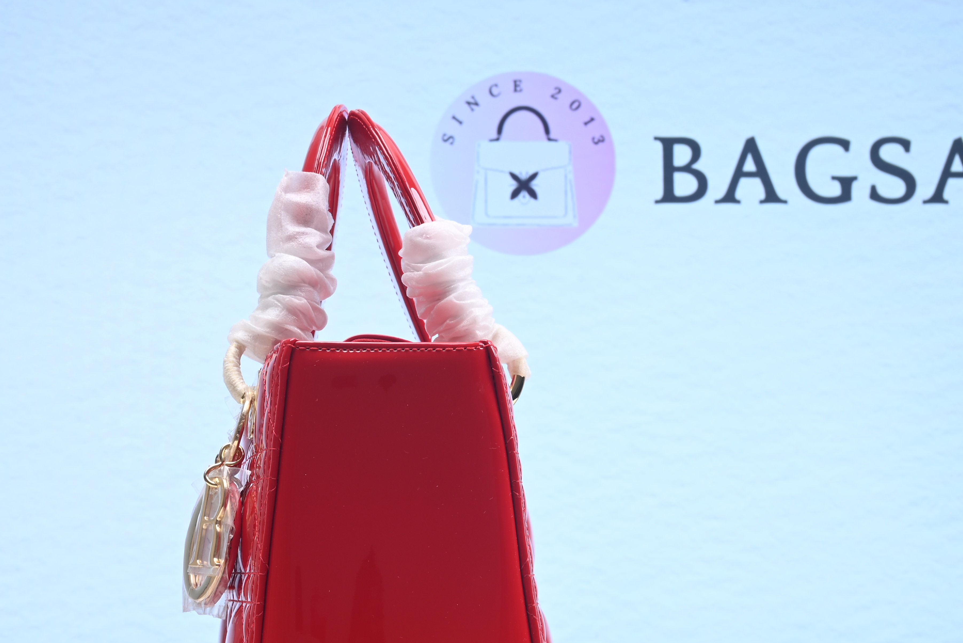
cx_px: 470
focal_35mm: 65
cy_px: 529
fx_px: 1739
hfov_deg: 30.9
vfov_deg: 20.7
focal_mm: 39
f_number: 16
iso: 100
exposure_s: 1/2
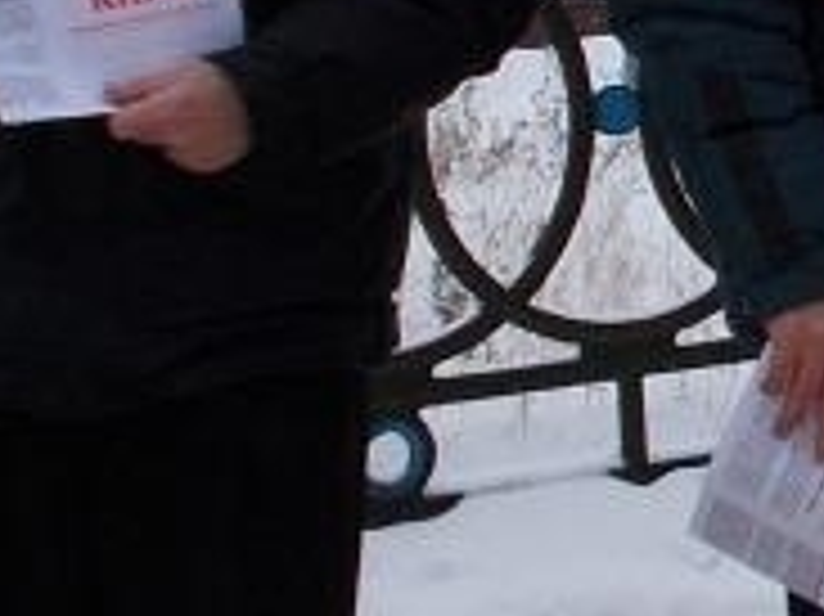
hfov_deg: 8.7
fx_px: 5186
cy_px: -279
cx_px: 1544
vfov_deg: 6.7
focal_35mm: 218
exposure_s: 1/80
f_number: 3.9
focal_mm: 6.9
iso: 80
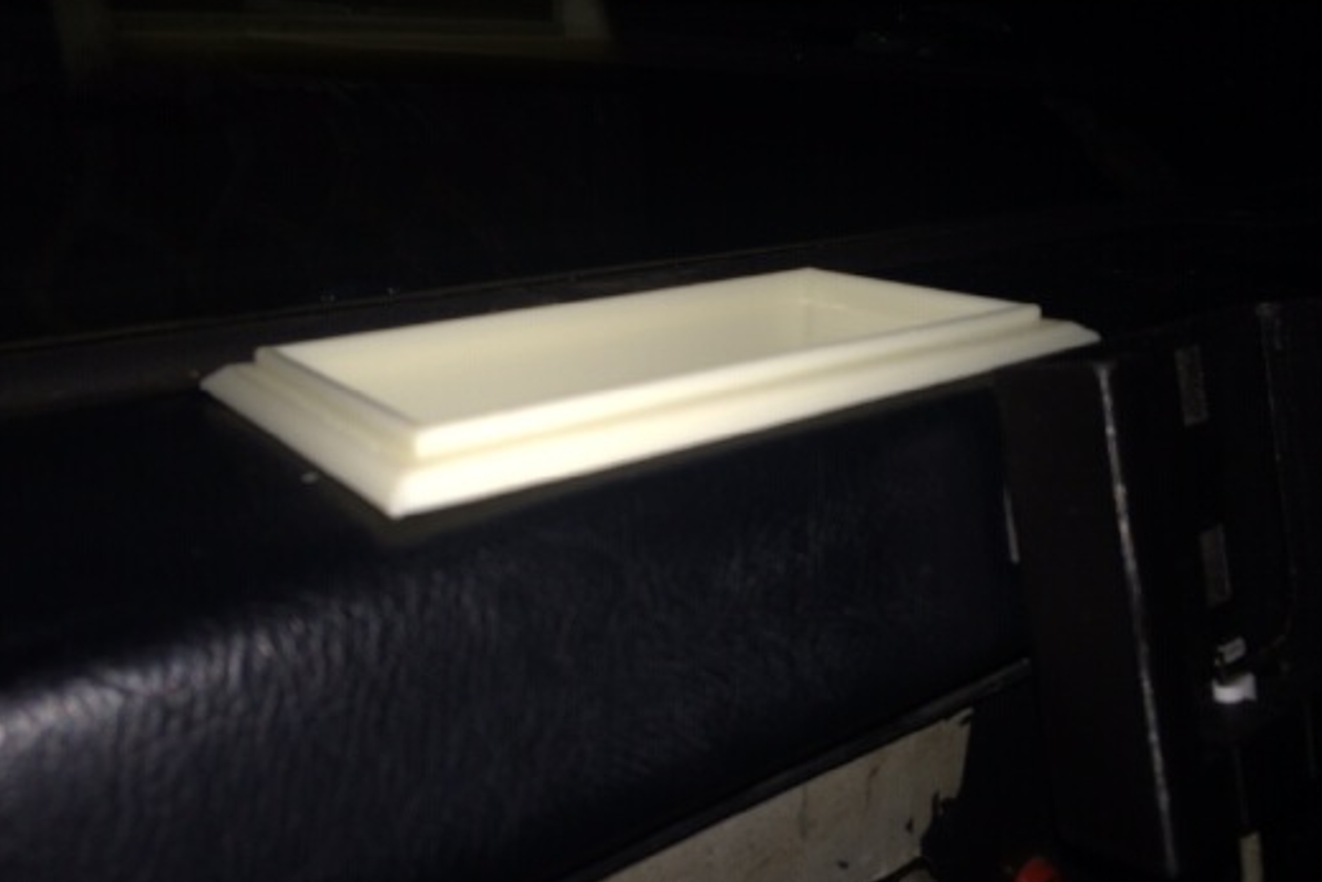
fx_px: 1138
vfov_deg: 42.3
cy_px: 390
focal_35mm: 31
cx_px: 671
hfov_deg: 60.3
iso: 32
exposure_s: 1/122
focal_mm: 4.15
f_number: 2.2
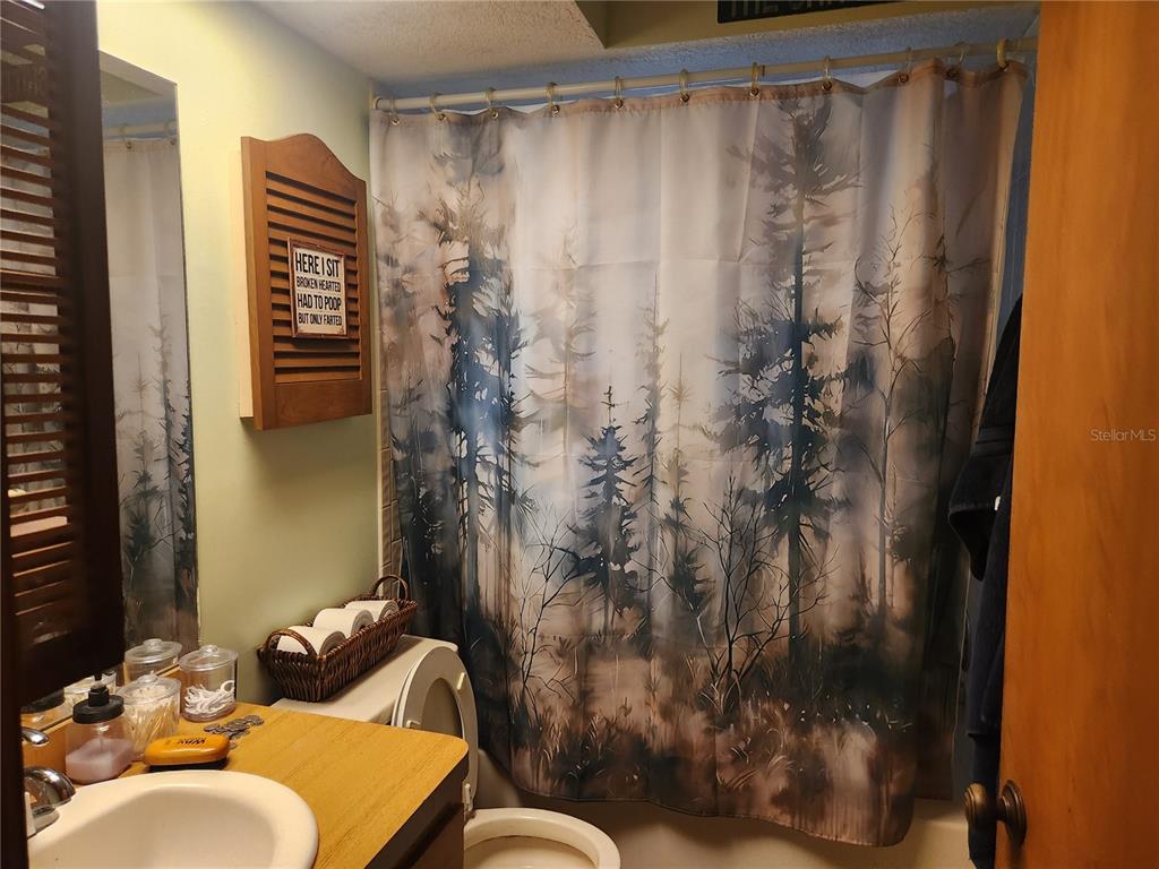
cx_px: 580
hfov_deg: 73.9
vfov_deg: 58.9
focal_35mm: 23
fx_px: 770
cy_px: 434
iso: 320
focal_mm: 5.4
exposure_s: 1/120
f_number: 1.8
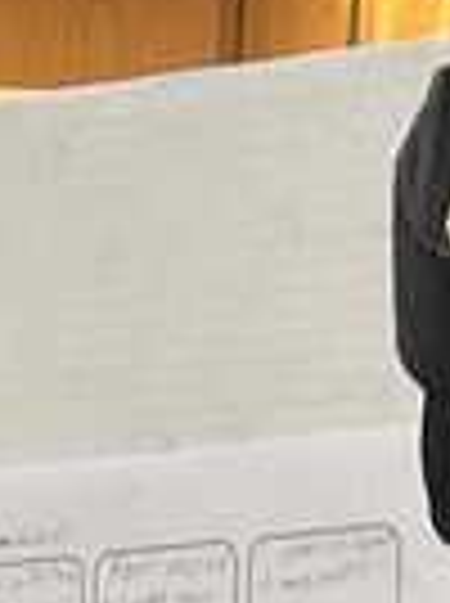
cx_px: -302
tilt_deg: -19.9
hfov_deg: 7.3
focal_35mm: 199
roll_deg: +0.5
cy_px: 1840
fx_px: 3460
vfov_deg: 8.3
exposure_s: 1/60
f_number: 1.5
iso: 80
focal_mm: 5.7
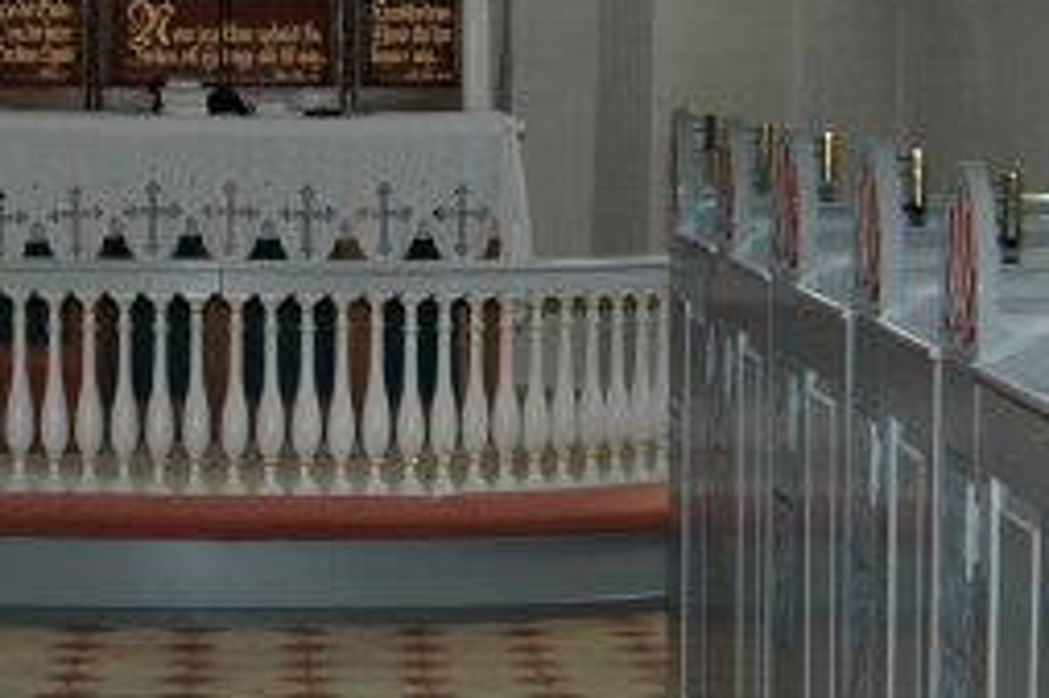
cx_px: 339
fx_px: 4339
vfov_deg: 9.1
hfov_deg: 13.8
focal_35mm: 149
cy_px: -161
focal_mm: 28
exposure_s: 1/80
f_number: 4.5
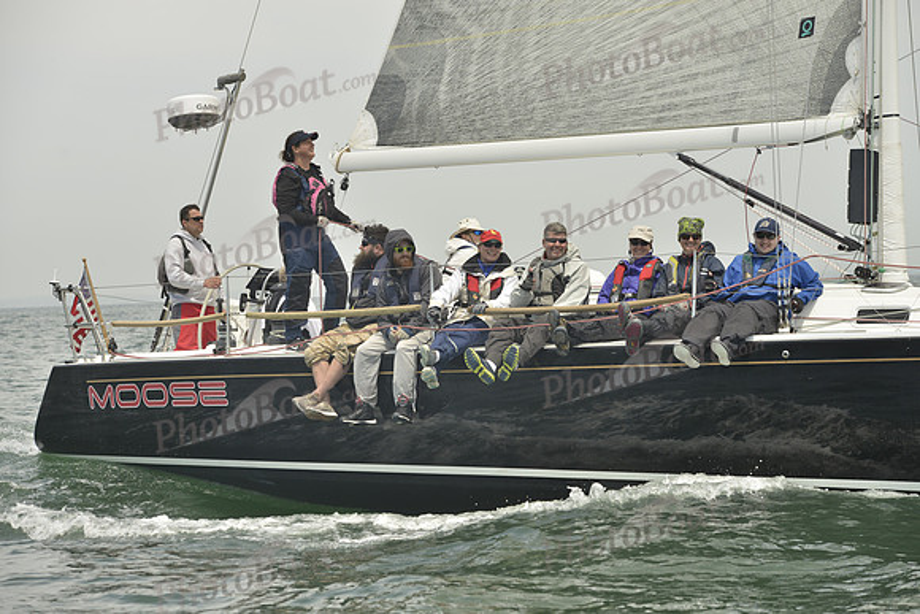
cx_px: 460
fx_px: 2863
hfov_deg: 18.3
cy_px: 307
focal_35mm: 112
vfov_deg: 12.2
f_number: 7.1
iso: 280
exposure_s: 1/1250
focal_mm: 112
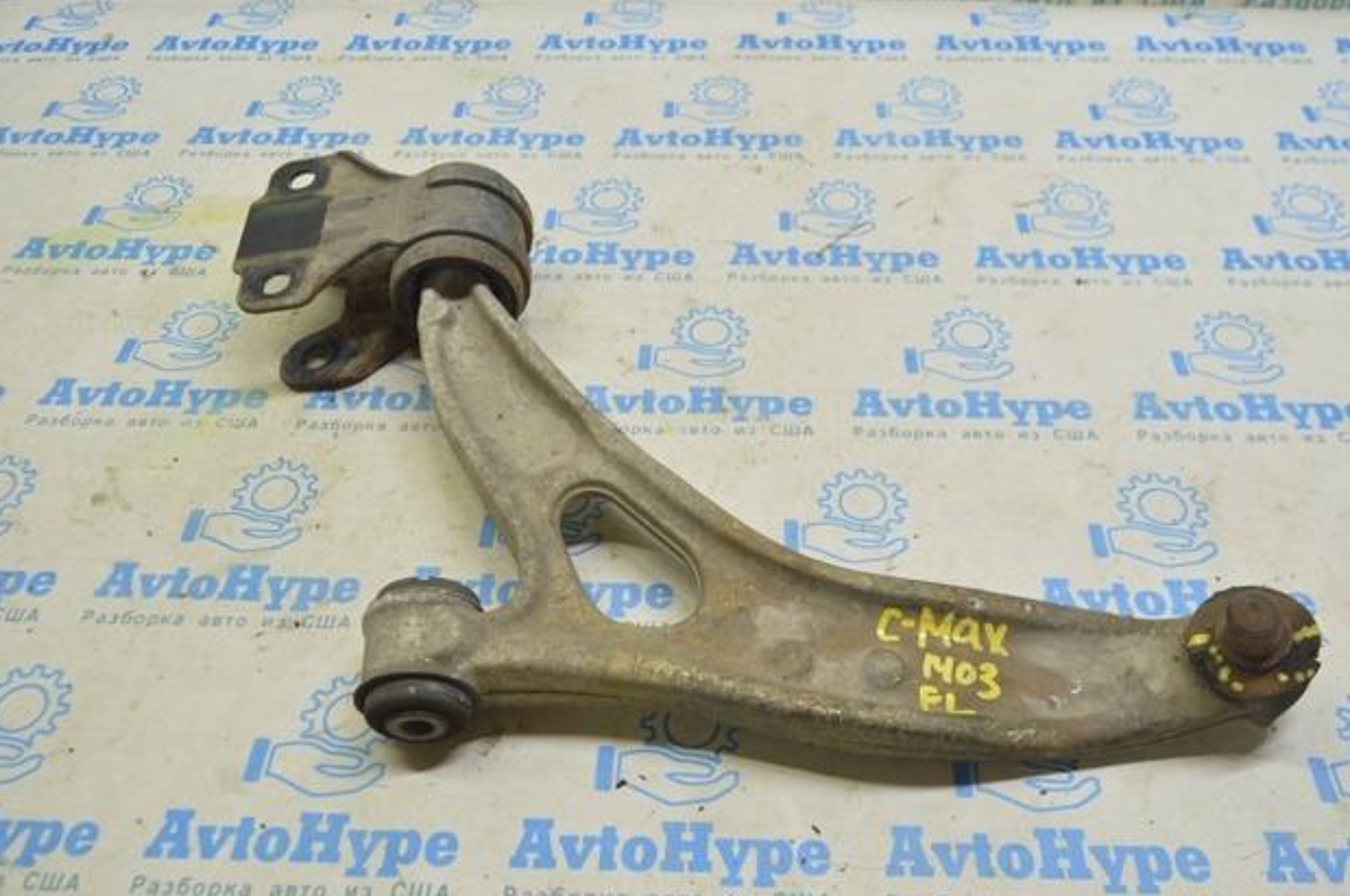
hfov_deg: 60.3
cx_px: 687
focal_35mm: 31
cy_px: 459
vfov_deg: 42.2
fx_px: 1161
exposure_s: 1/20
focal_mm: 20
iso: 400
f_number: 5.6
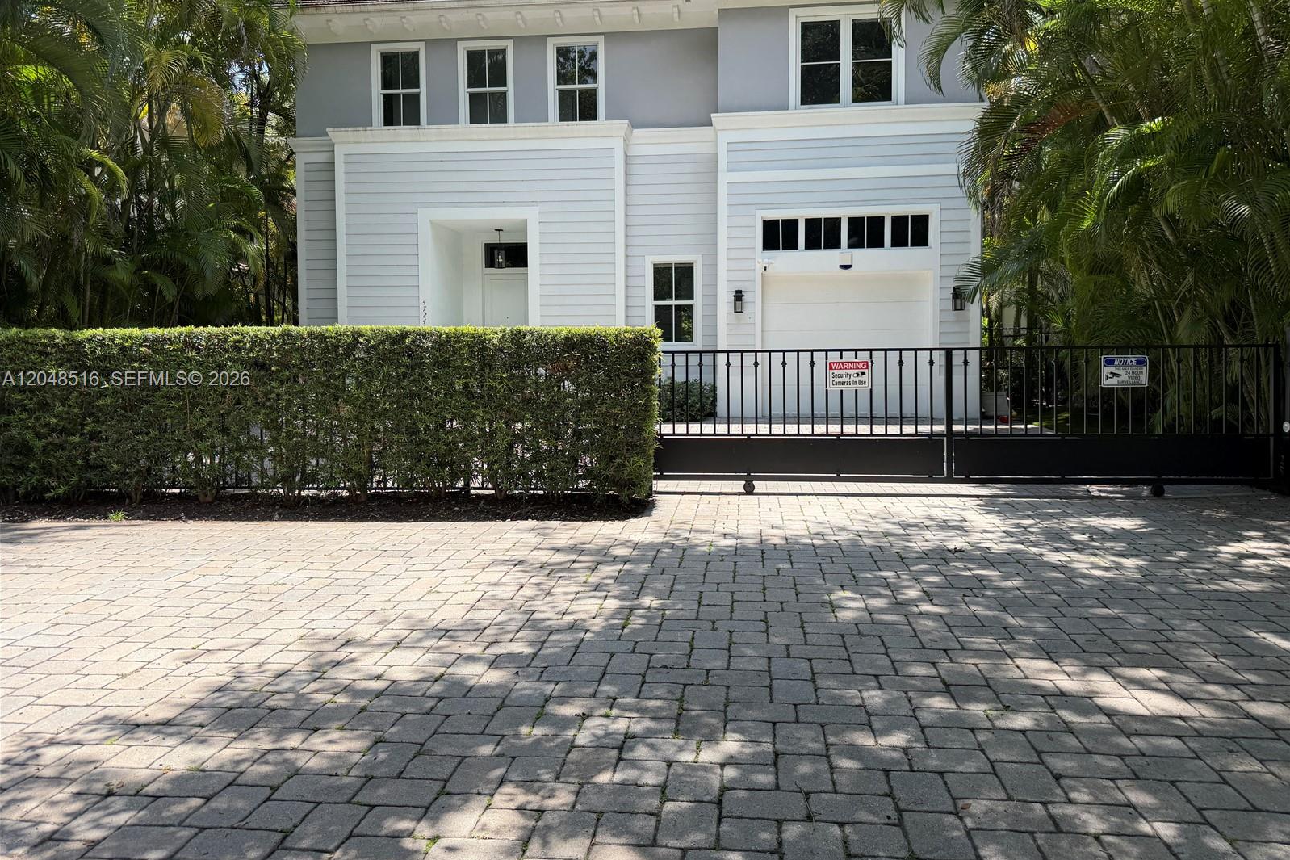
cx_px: 645
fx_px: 896
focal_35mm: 25
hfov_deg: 71.5
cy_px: 380
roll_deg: +0.2
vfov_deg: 51.2
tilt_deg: -2.3
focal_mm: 6.76
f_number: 1.78
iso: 80
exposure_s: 1/1727
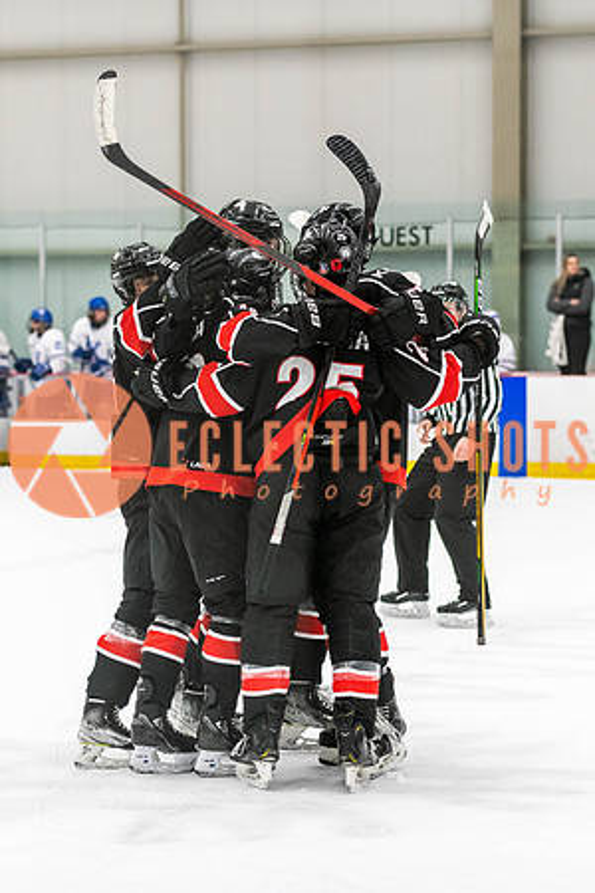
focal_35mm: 105
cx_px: 337
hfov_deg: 13.0
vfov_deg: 19.5
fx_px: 2603
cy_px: 446
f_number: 2.8
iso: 2000
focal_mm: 70
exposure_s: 1/640
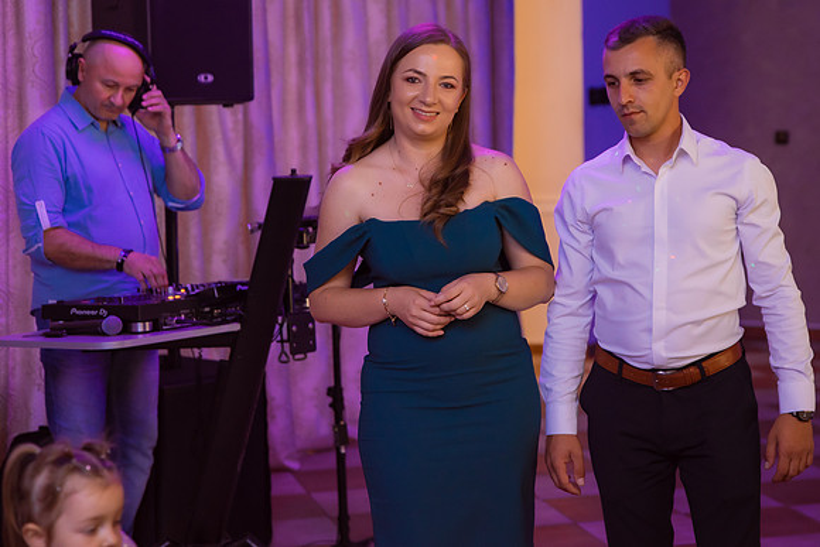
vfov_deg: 15.6
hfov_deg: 23.3
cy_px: 208
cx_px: 452
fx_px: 1990
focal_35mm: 87
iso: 1250
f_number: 2.8
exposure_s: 1/160
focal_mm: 70
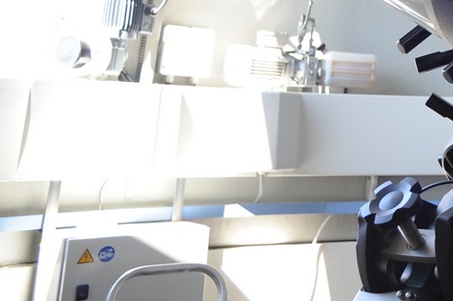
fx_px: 830
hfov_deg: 25.9
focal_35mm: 66
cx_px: 598
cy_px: -78
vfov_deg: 19.2
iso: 640
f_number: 5.6
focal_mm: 20
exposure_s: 1/125
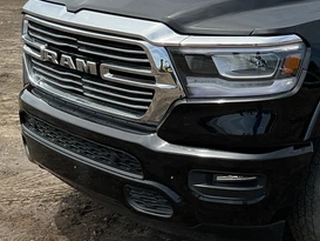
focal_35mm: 77
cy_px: 26
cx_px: 352
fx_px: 712
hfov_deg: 23.7
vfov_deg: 18.8
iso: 25
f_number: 1.8
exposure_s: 1/1786
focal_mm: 3
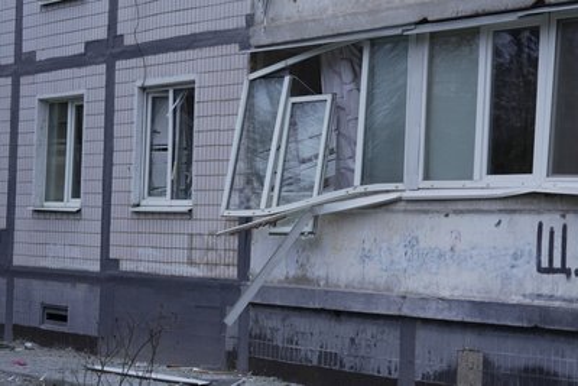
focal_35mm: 78
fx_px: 1253
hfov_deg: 26.0
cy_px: 193
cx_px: 289
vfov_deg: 17.5
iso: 500
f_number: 2.8
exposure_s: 1/100
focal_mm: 78
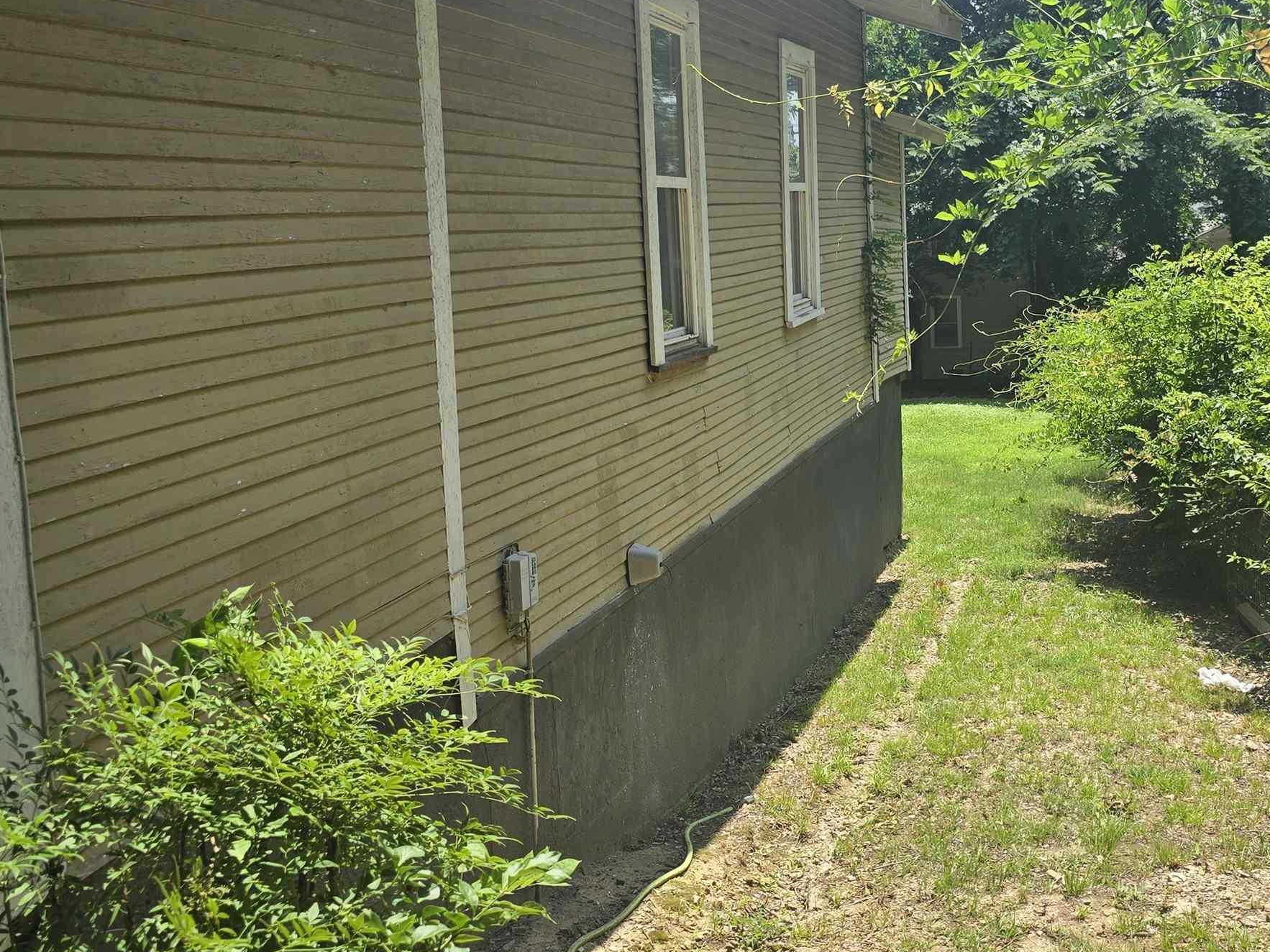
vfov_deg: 35.7
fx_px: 1468
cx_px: 805
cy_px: 348
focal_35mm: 40
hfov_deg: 46.3
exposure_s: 1/568
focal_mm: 6.3
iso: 12
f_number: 1.7
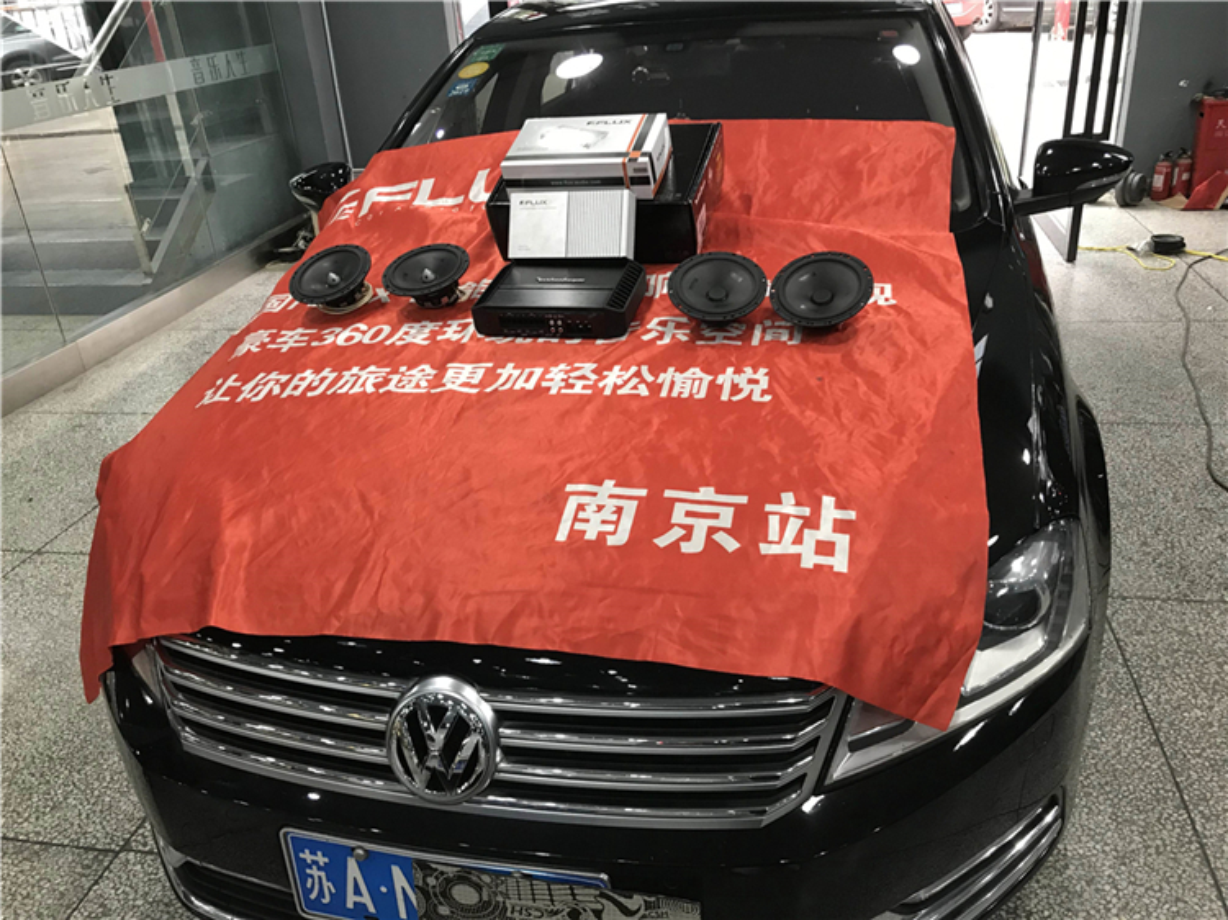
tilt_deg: -25.0
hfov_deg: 63.5
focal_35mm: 28
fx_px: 993
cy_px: 460
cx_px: 614
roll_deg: +5.2
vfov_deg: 49.7
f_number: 1.8
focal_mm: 3.99
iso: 50
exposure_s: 1/17
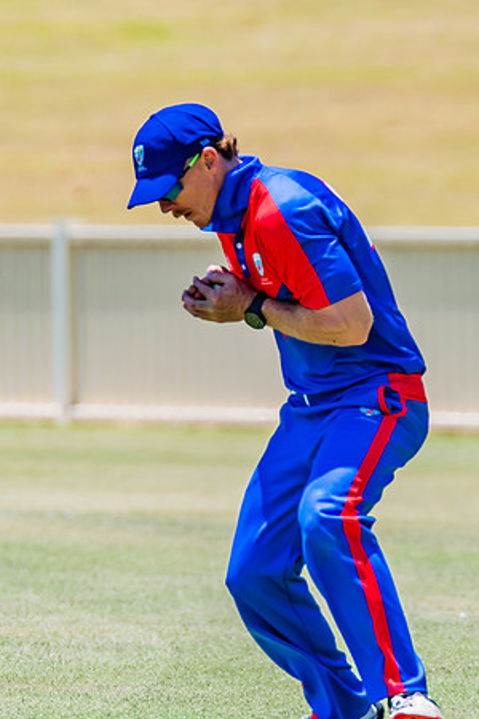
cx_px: 335
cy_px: 227
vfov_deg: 1.8
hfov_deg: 1.2
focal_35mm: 1141
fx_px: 22772
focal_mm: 550
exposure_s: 1/2000
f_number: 7.1
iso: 640
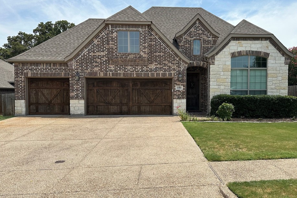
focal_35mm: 28
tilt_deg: -3.3
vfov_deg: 46.4
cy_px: 100
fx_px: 231
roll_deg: +0.3
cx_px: 166
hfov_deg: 65.3
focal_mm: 6.86
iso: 80
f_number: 1.78
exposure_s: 1/4545
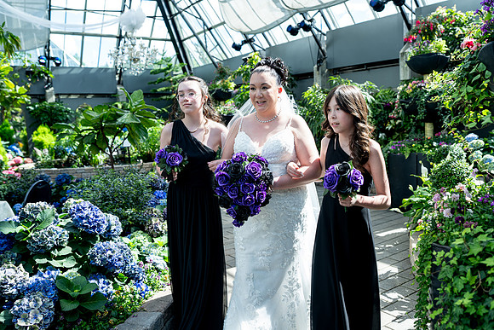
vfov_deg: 46.4
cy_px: 165
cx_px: 247
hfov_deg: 65.5
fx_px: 384
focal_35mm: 28
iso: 125
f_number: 2.8
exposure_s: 1/320
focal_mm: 28
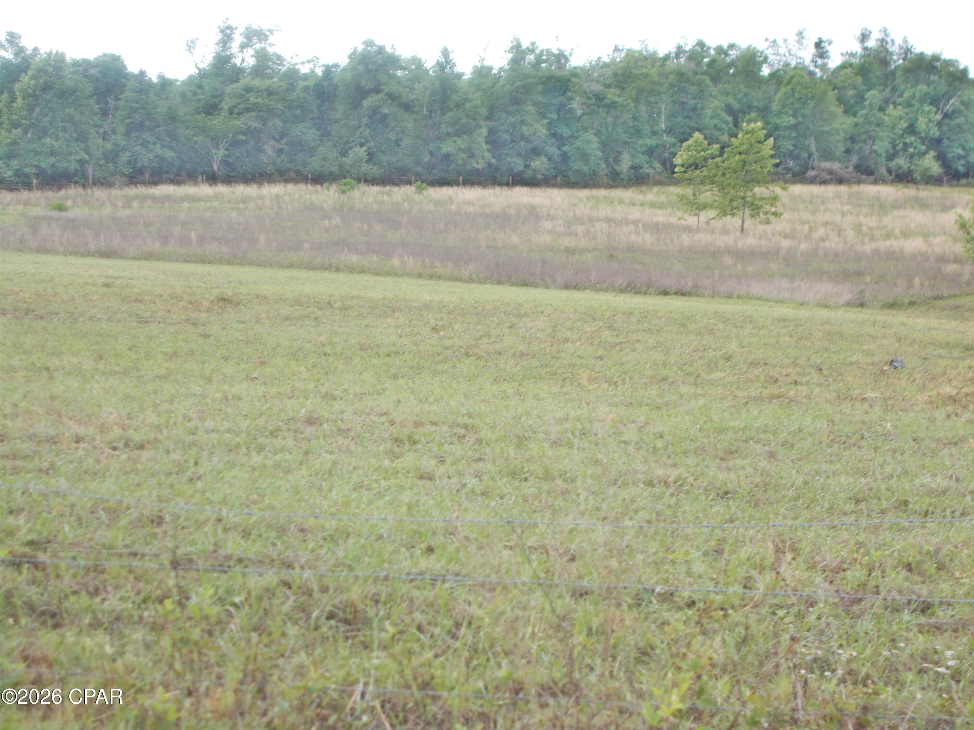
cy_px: 365
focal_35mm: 76
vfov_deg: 19.4
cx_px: 487
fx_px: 2138
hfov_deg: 25.7
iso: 80
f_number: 5.8
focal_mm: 13.5
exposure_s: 1/80
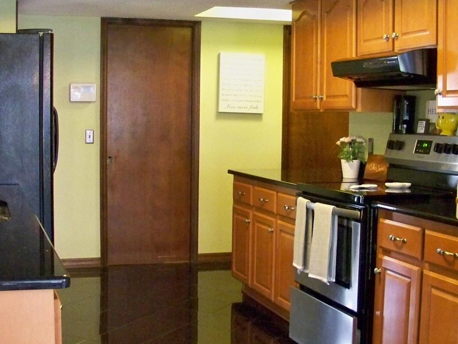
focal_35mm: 56
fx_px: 741
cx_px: 192
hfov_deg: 34.3
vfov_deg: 26.1
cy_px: 190
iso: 800
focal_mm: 5.85
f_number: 2.8
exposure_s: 1/30
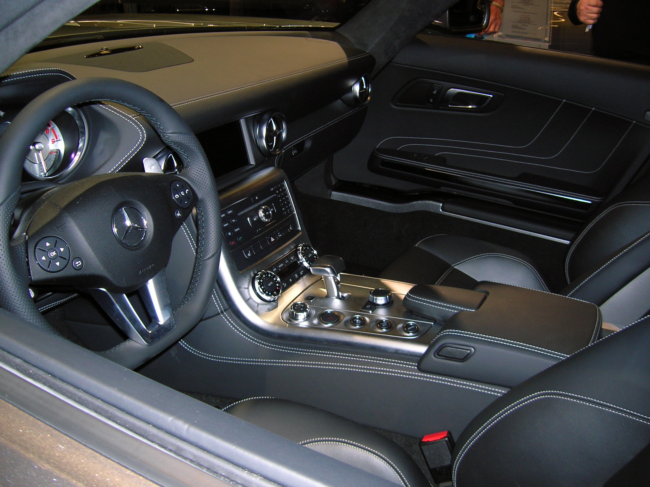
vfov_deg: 41.7
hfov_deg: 54.0
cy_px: 244
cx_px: 325
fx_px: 638
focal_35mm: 34
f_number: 2.9
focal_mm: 5.7
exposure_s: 1/60.1
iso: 64
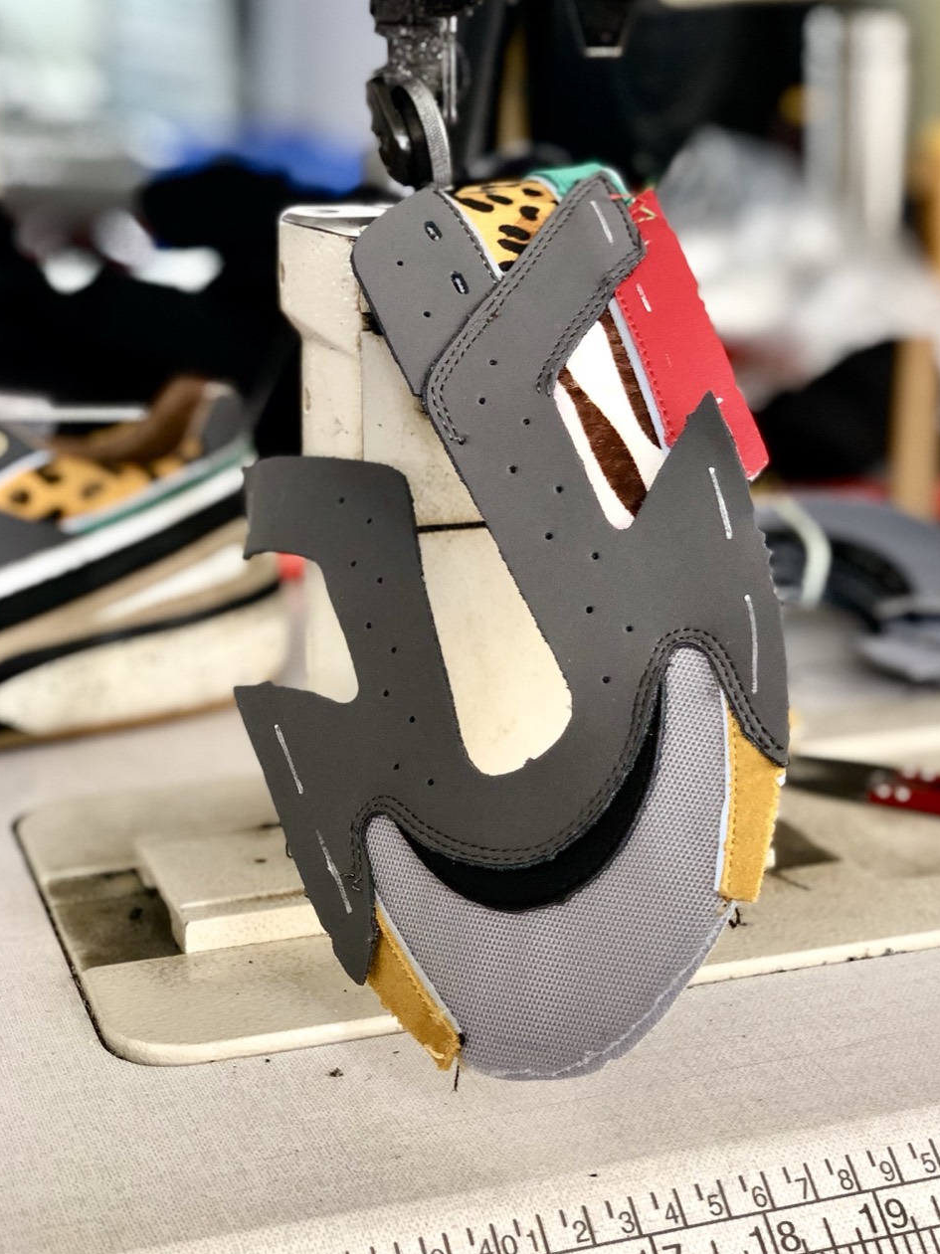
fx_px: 2391
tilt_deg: -12.7
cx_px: 570
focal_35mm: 66
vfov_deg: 29.4
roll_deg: +0.5
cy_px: 541
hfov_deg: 22.2
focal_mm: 6
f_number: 2.4
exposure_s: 1/55
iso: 100
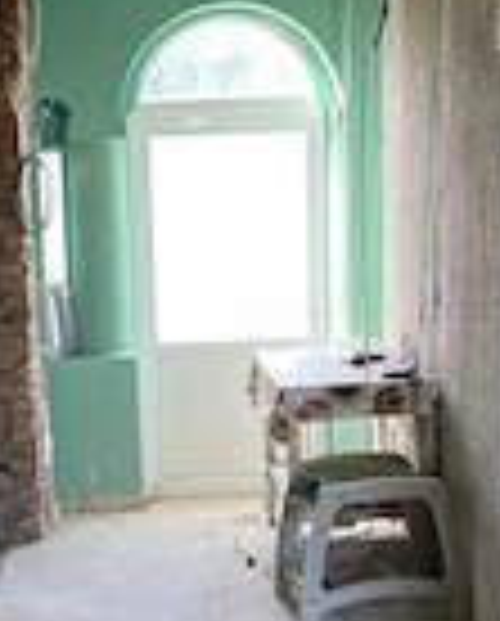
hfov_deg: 19.3
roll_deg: +1.6
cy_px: 405
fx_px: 1456
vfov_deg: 24.0
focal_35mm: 79
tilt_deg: -10.6
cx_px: 117
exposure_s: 1/60
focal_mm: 3.99
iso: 100
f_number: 1.8
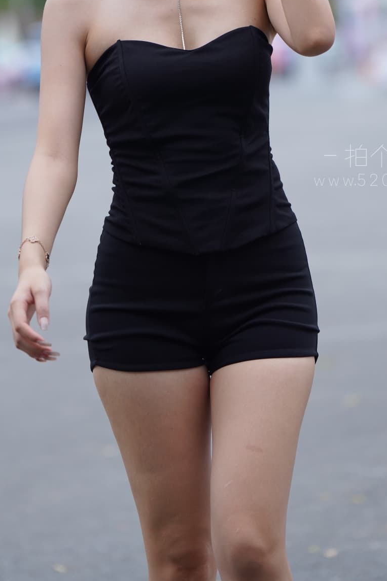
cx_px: 202
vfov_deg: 9.5
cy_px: 141
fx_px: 3500
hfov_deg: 6.3
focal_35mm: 217
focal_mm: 138
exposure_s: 1/500
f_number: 2.8
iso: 500
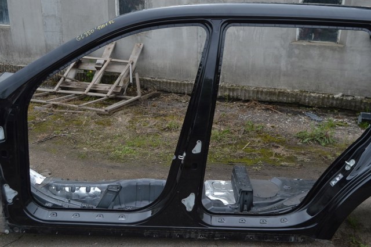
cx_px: 186
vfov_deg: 36.8
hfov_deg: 53.2
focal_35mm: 36
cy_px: 124
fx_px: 371
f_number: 7.1
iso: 100
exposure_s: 1/200
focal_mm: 24
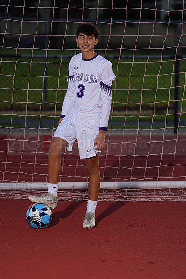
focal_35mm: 226
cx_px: 93
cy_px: 140
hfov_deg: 6.1
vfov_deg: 9.1
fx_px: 1750
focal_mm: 226
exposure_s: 1/250
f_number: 5.6
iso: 200
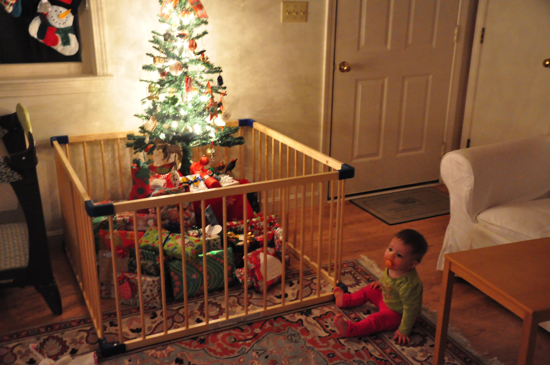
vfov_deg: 34.1
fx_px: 595
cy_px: 182
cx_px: 275
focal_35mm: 39
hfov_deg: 49.6
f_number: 4
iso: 3200
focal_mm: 26
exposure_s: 1/4
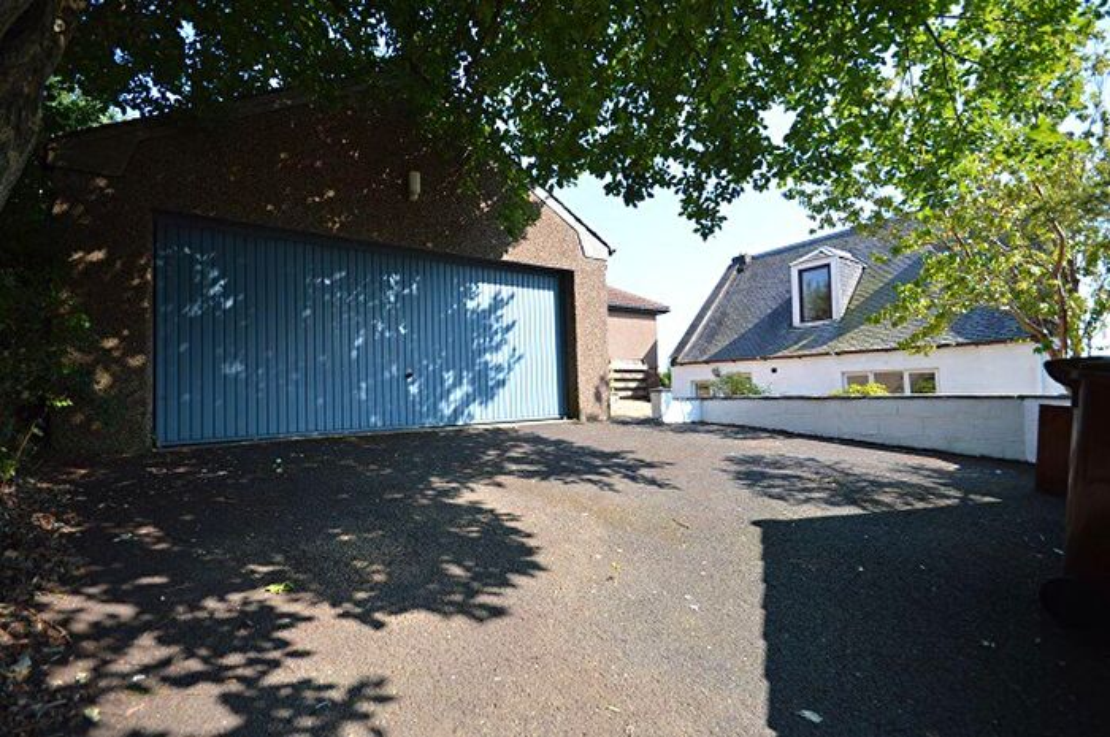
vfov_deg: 77.2
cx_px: 555
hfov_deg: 100.5
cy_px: 368
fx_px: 462
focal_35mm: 15
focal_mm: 10
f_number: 5.6
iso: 125
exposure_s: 1/125
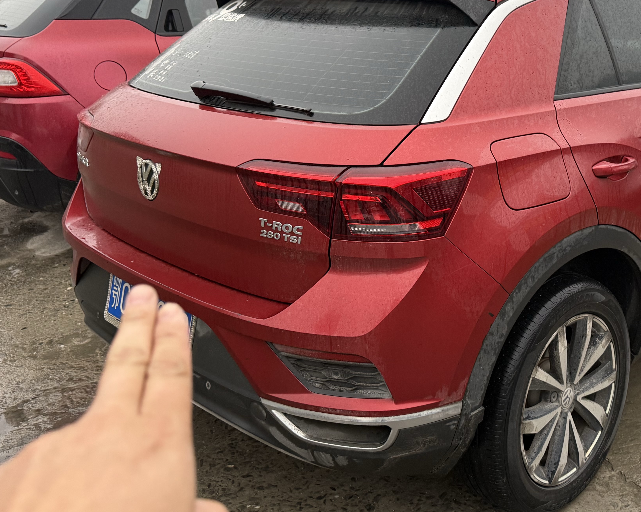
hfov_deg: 44.3
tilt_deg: -12.5
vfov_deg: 35.7
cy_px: 132
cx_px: 415
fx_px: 778
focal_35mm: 41
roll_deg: +0.5
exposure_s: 1/70
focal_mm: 6.76
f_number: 1.78
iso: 200
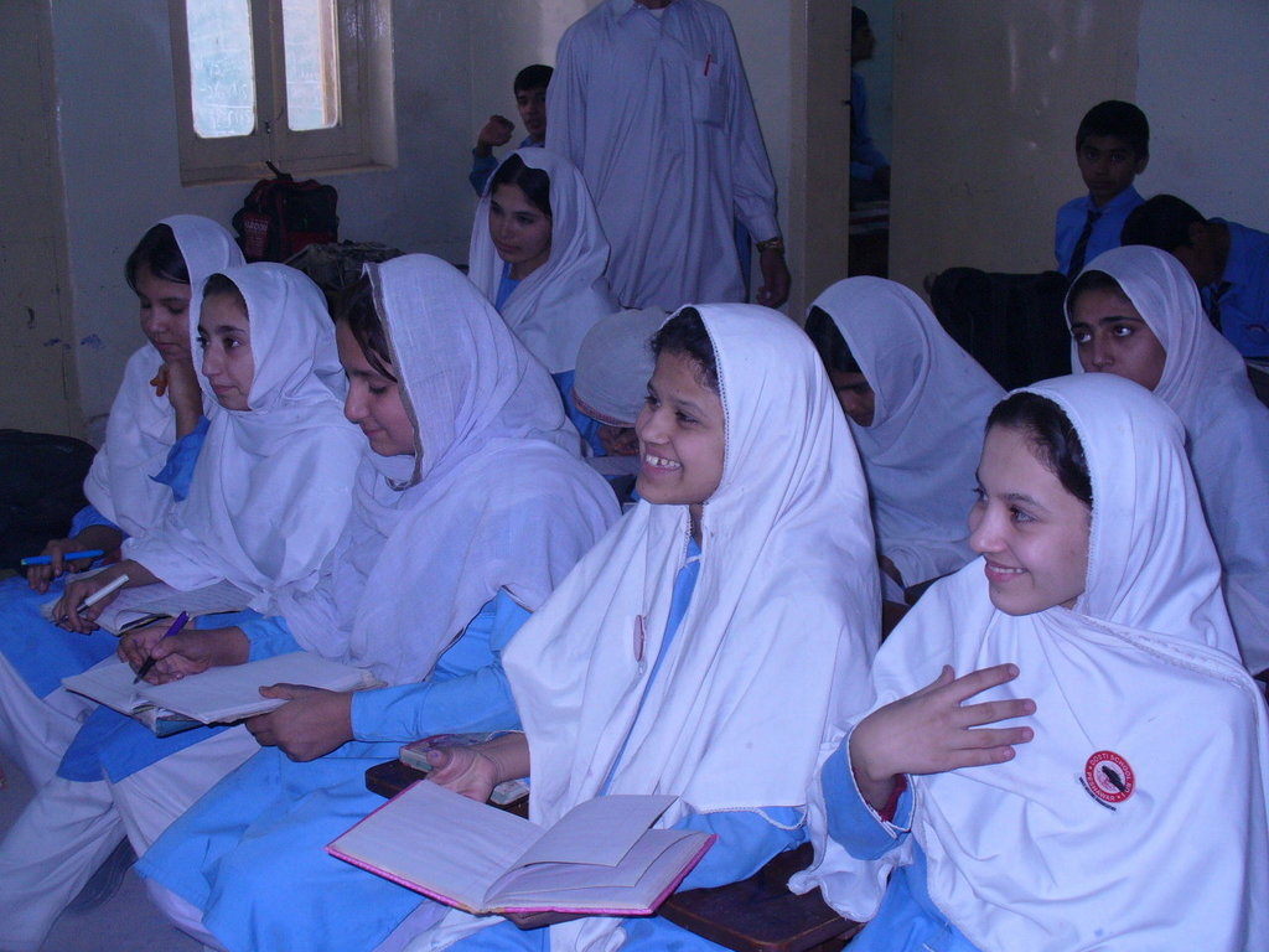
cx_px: 634
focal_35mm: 48
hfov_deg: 39.7
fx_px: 1760
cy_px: 476
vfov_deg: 30.3
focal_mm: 7.9
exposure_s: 1/60
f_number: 3
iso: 100
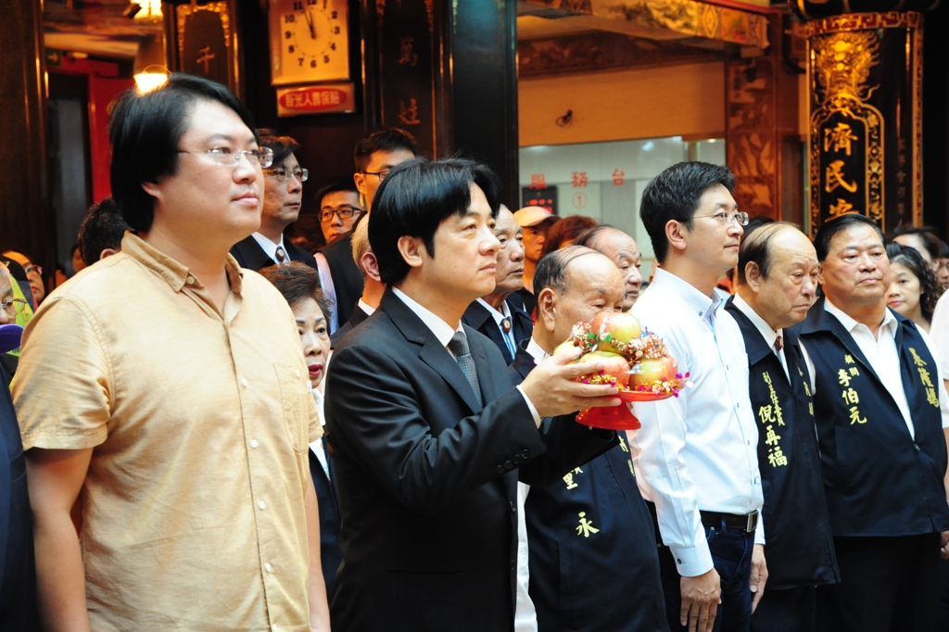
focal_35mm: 75
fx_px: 1976
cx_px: 474
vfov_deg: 18.2
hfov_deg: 27.0
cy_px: 316
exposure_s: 1/125
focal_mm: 75
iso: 4000
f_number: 6.3
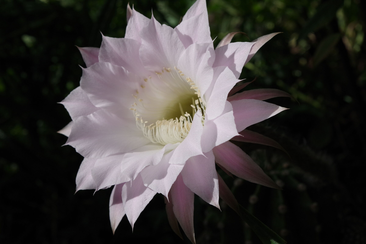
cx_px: 183
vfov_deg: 18.9
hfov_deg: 28.1
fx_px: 732
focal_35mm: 72
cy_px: 122
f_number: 14
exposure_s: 1/1600
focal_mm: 47.5
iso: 800
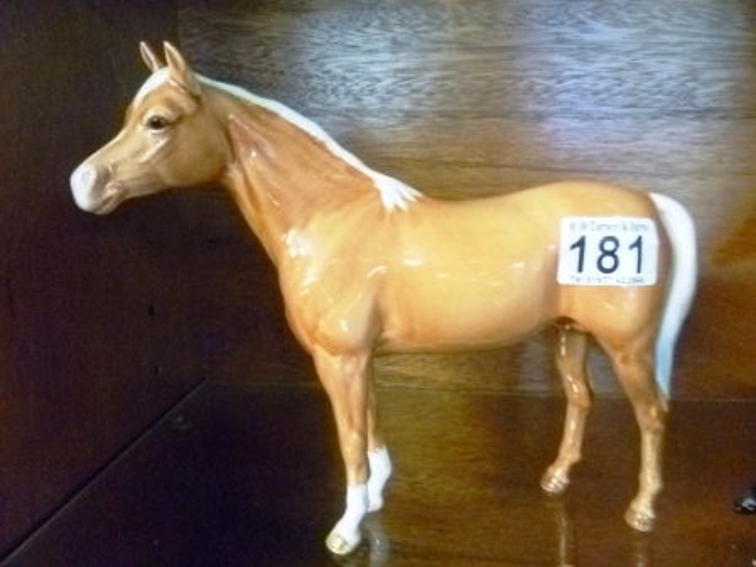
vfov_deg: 49.7
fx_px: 612
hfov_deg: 63.4
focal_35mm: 28
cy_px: 284
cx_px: 378
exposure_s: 1/20
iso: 800
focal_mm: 5
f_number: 2.8
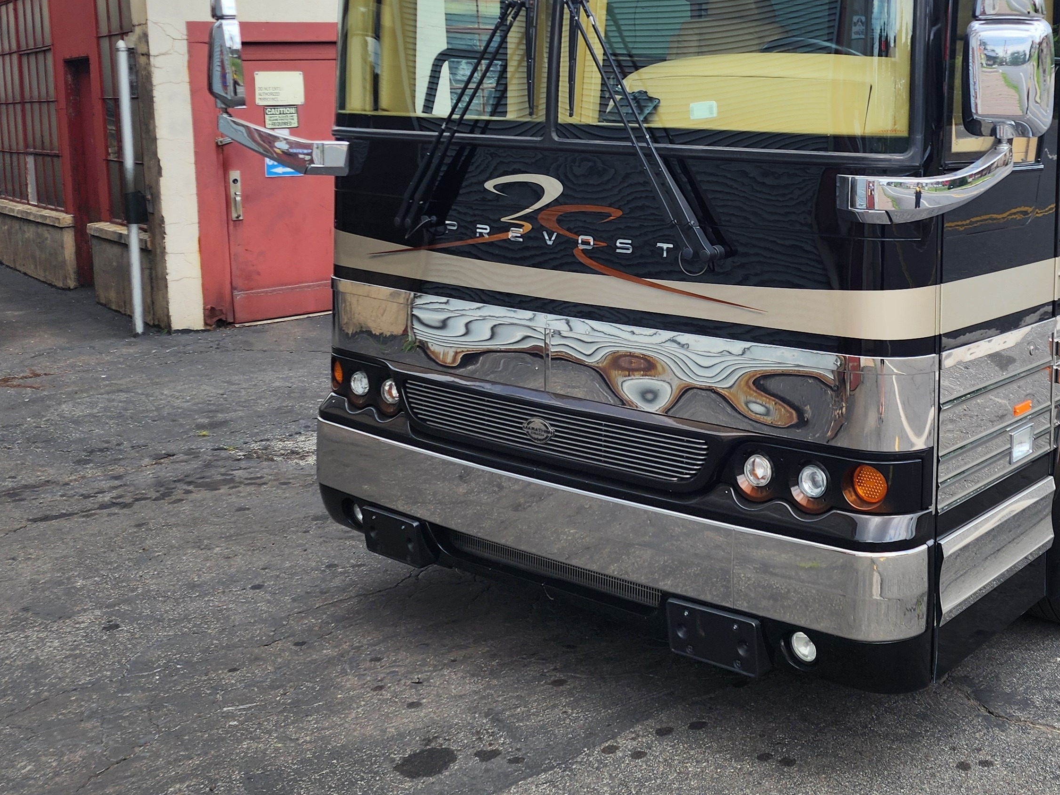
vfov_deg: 34.3
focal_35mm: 41
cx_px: 808
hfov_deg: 44.1
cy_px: 184
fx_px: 1255
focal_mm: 6.4
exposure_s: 1/577
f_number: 1.8
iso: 12
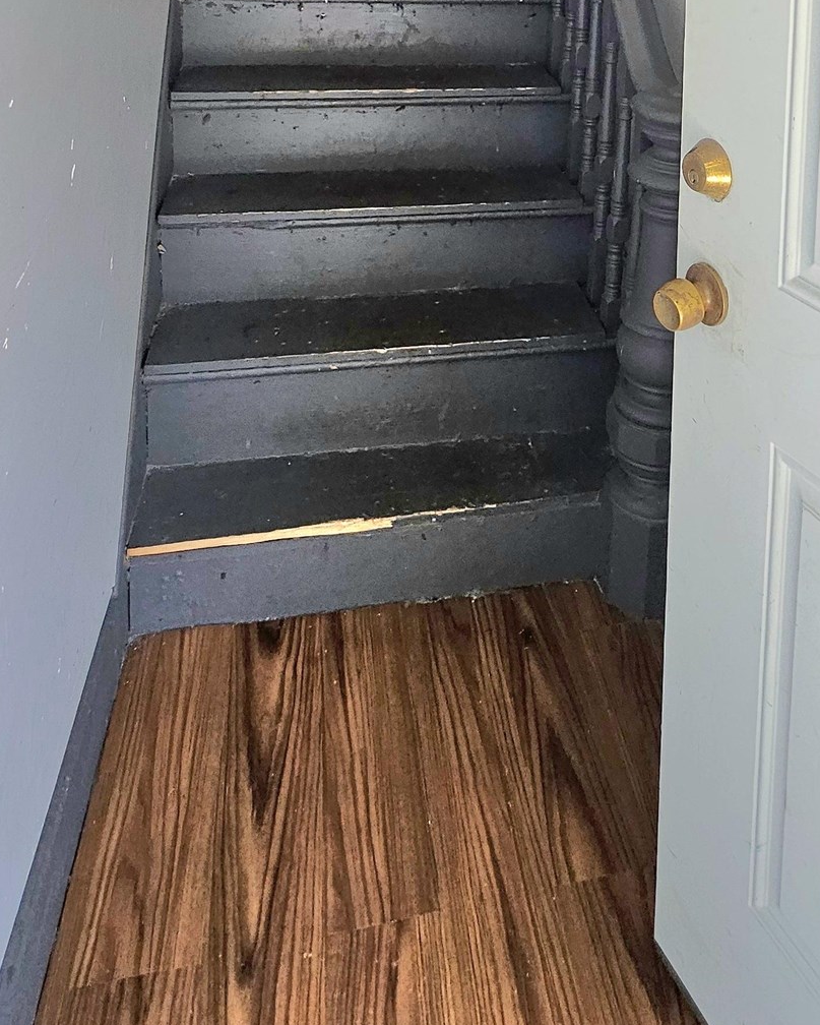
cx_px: 537
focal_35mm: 29
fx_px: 879
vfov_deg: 47.9
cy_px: -38
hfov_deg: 49.3
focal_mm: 2.2
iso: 160
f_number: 2.2
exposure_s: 1/208
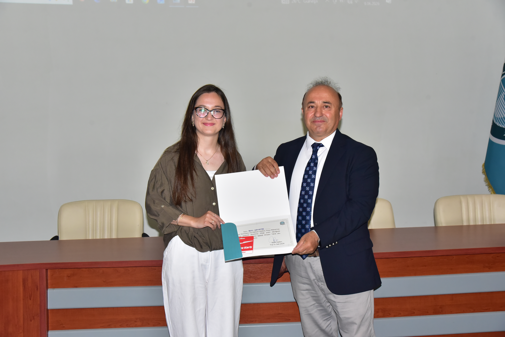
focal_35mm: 50
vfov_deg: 27.0
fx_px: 701
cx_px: 252
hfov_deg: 39.6
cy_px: 168
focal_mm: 50
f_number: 7.1
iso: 3200
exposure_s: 1/200
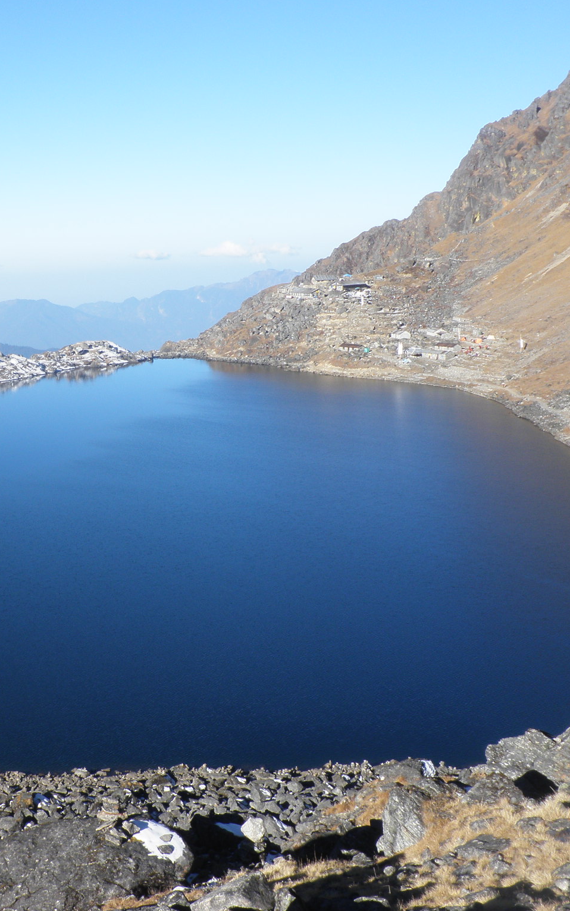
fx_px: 1267
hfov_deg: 24.5
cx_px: 39
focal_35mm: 51
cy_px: 456
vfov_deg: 39.6
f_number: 5.6
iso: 64
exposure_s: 1/160
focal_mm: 6.3
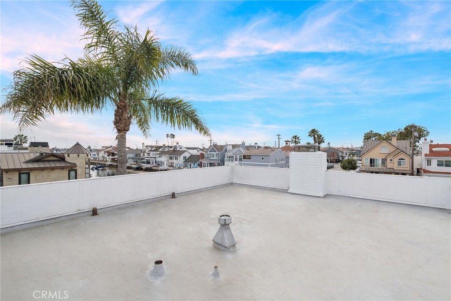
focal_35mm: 16
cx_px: 226
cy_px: 150
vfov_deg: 73.7
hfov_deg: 96.8
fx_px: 200
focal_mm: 16
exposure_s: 1/250
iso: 100
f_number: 9
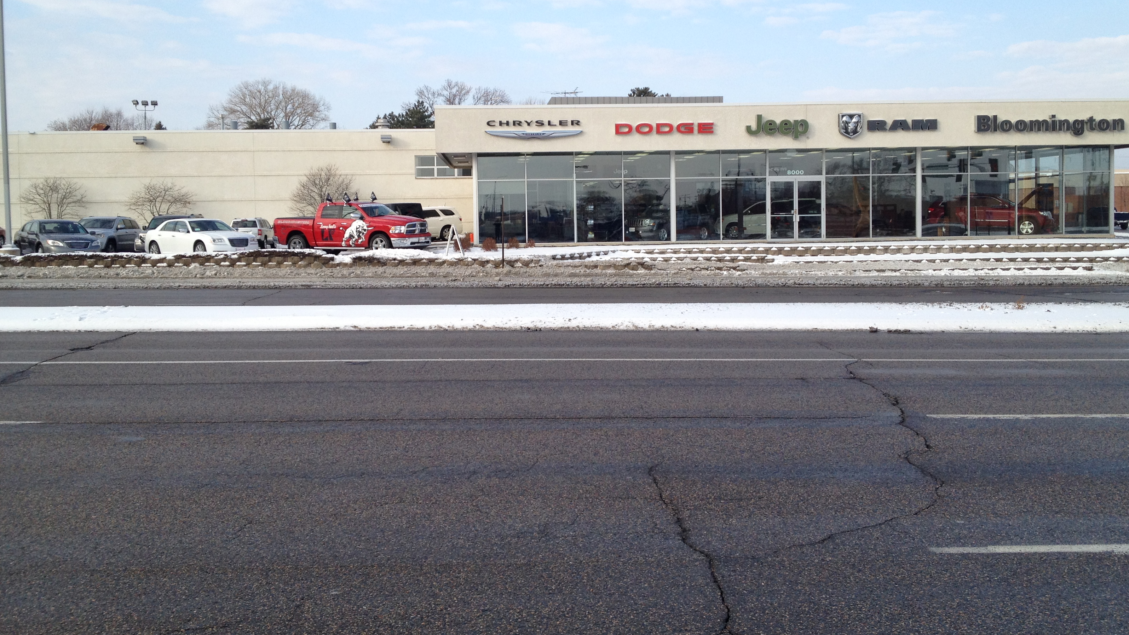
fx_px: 1168
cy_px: 255
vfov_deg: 30.4
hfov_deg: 51.6
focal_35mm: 39
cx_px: 575
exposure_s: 1/863
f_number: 2.4
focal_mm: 4.28
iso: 64
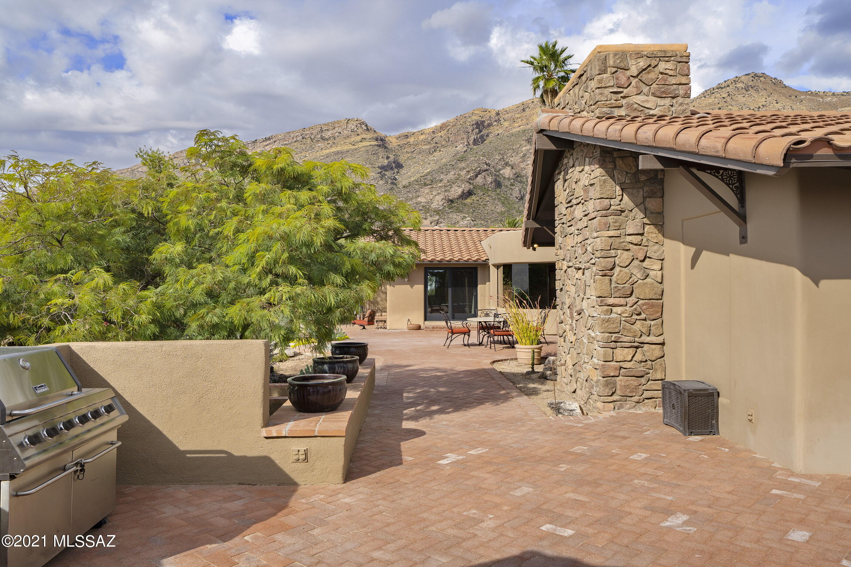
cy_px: 284
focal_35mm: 24
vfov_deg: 53.1
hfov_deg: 73.8
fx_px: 567
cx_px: 426
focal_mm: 24
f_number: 9
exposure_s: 1/160
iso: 100
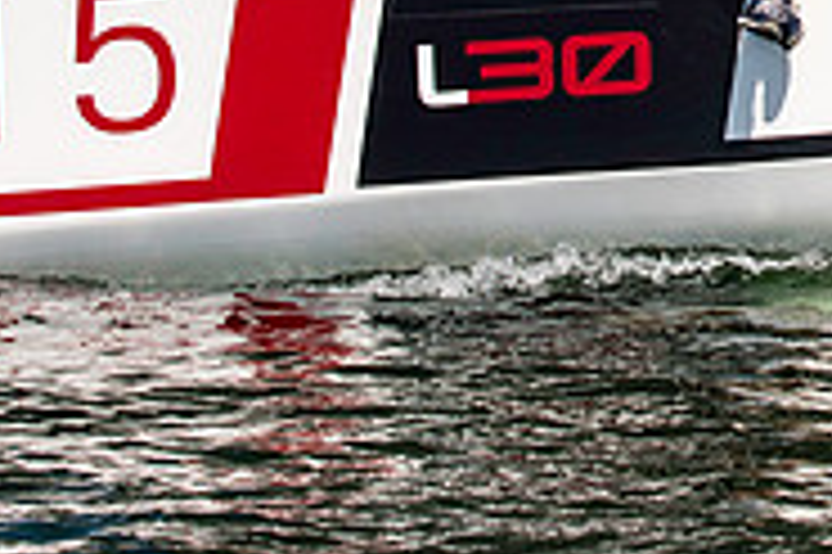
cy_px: -272
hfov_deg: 5.5
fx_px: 8705
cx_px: 962
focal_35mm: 377
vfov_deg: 3.6
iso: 200
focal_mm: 80
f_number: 5
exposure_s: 1/3200
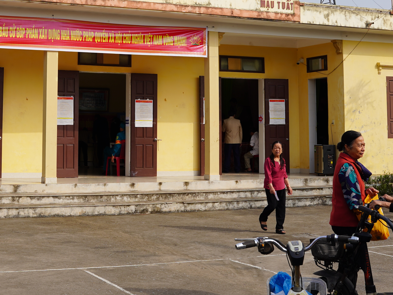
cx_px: 102
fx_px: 715
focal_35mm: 63
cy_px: 39
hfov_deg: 30.3
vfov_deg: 22.8
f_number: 10
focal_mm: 28
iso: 100
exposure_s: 1/200
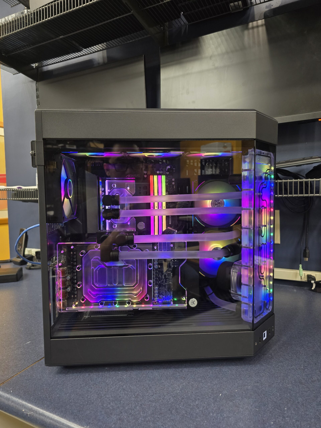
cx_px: 160
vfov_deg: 73.9
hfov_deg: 58.9
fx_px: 284
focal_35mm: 23
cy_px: 214
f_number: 1.7
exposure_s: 1/120
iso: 400
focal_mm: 6.3
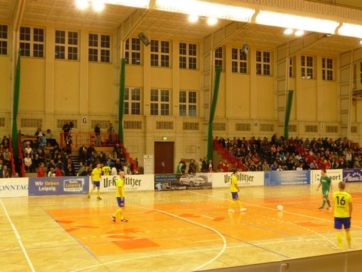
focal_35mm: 45
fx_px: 471
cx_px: 181
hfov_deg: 42.1
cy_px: 136
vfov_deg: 32.2
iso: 400
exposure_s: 1/30
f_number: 4.1
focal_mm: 7.6
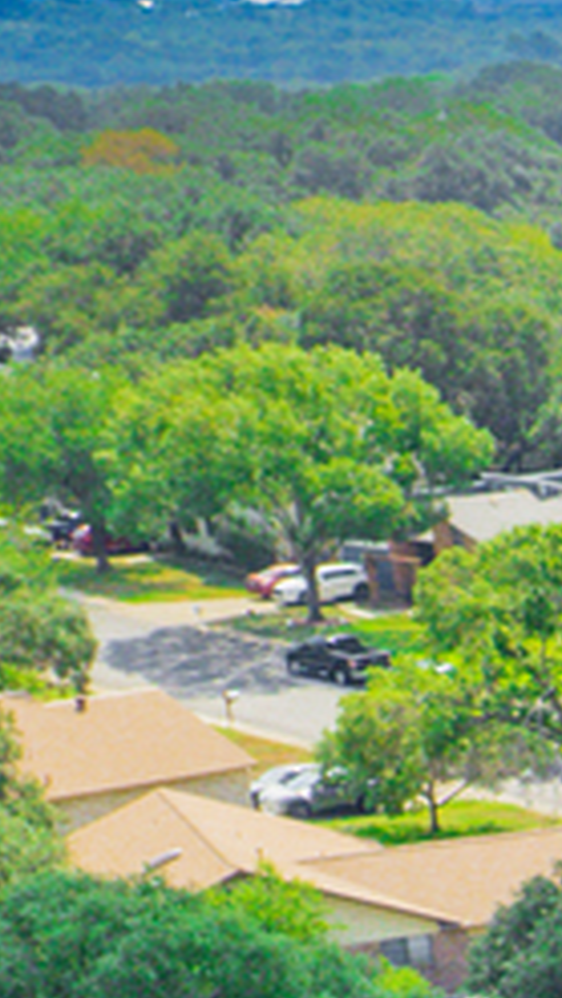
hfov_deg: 6.3
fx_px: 3999
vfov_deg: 13.3
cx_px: 2396
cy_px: 1556
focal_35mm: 151
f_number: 2.8
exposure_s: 1/1250
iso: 110
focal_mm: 8.38
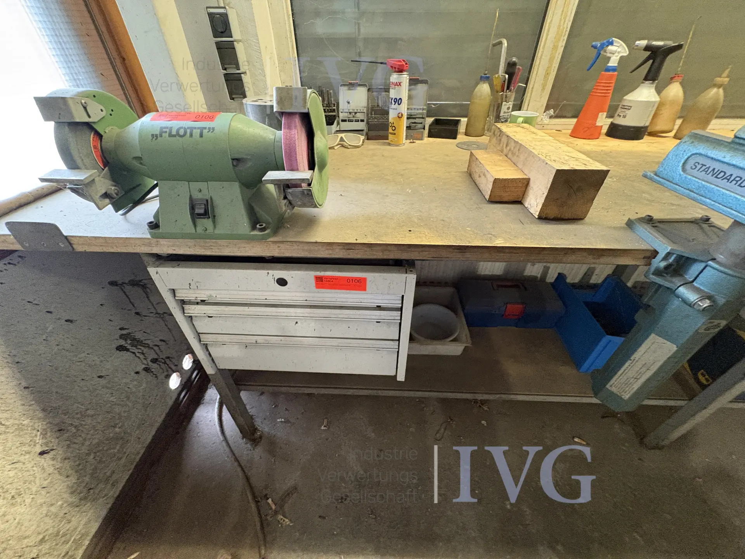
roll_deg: -1.1
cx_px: 372
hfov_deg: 102.1
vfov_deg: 85.7
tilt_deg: -37.2
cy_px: 280
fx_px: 301
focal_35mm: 14
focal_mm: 2.22
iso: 640
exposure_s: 1/50
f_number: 2.2
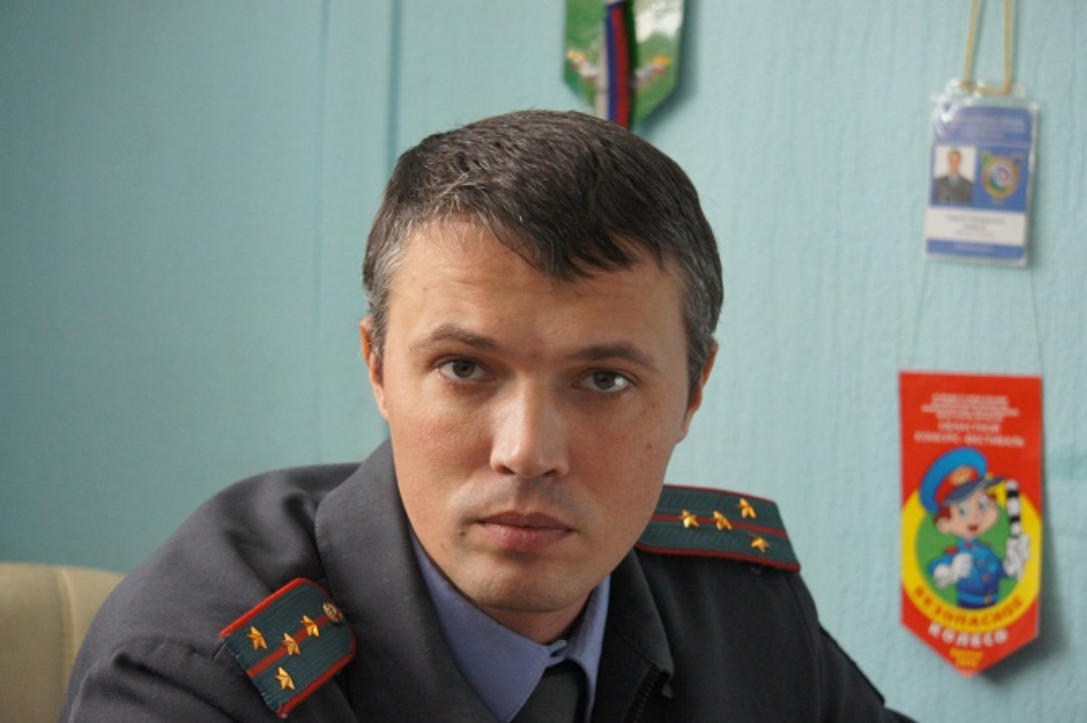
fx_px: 3575
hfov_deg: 17.3
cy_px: 362
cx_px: 544
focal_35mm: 118
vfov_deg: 11.5
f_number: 5
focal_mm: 79
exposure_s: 1/40
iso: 1600
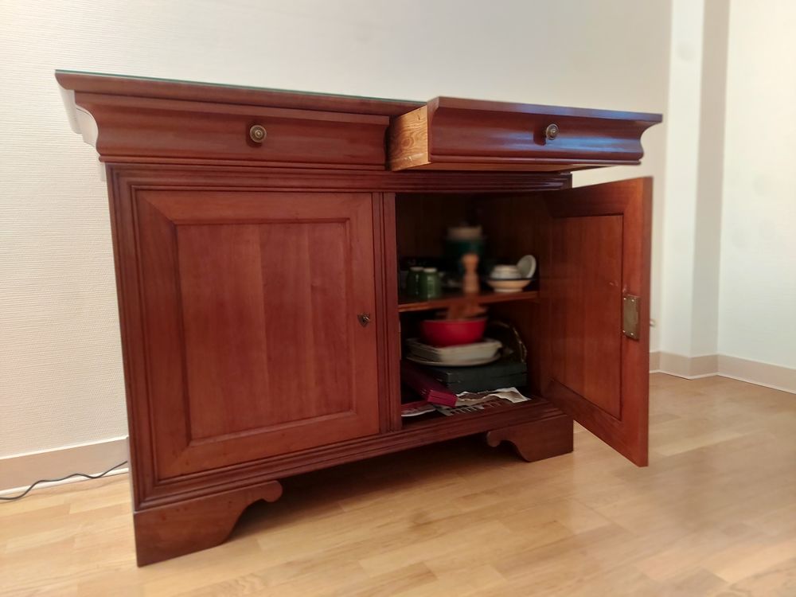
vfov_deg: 56.8
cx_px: 398
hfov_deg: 71.6
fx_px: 552
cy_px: 298
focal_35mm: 24
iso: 400
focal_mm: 5.23
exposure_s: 1/25
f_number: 1.8
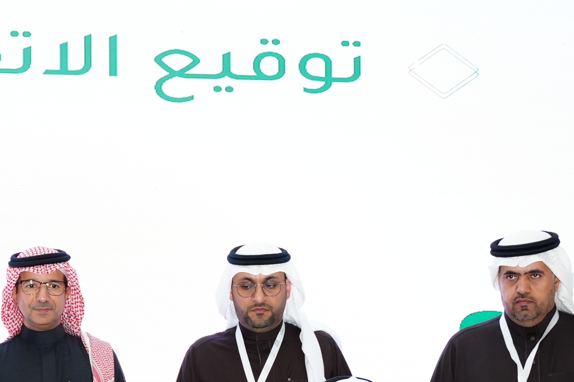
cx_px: 98
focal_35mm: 110
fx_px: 1752
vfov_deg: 12.2
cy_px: 471
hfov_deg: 18.4
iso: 1250
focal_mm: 36.3
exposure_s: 1/100
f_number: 2.8
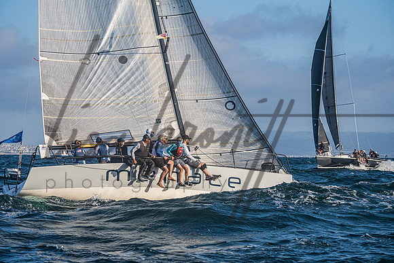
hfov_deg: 12.9
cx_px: 191
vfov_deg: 8.7
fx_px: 1737
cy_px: 131
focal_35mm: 159
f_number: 6.3
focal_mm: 150
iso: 400
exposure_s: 1/2500
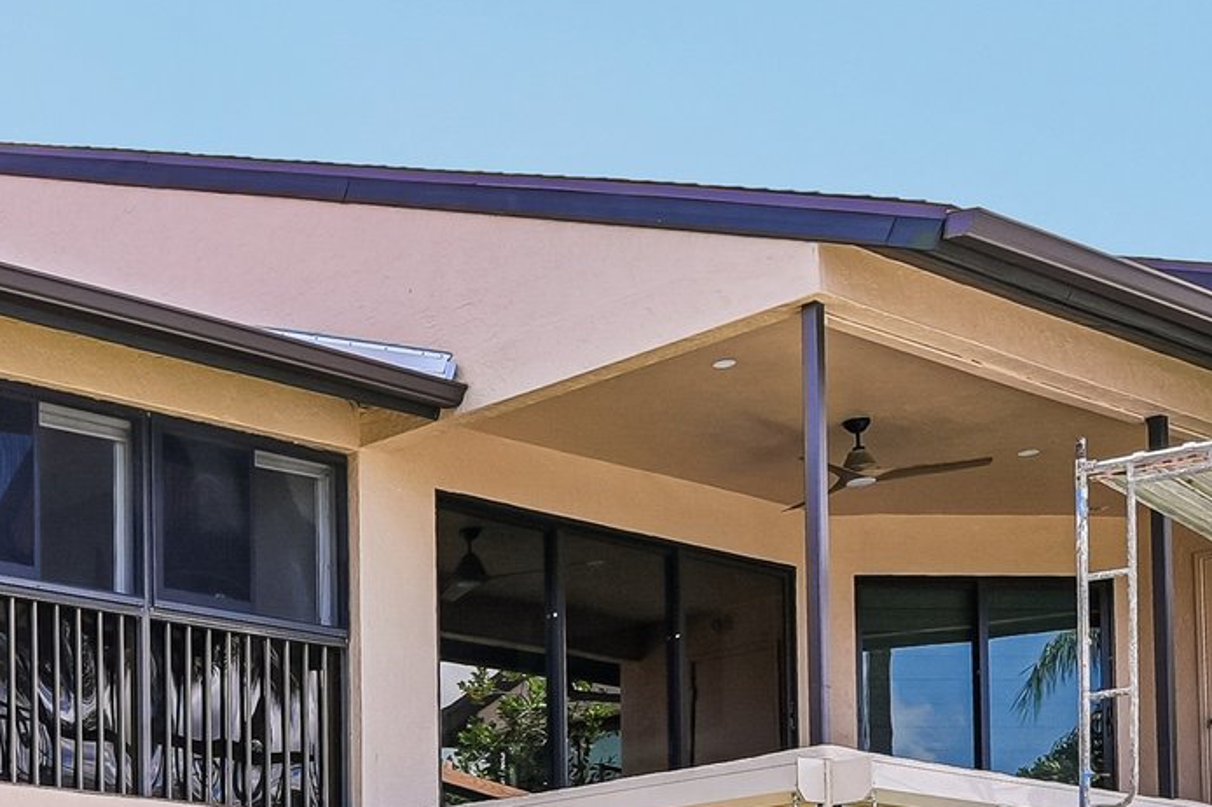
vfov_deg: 21.7
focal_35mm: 62
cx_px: -183
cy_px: 621
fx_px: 2086
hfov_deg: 28.8
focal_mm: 14
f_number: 8
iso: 50
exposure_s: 1/80
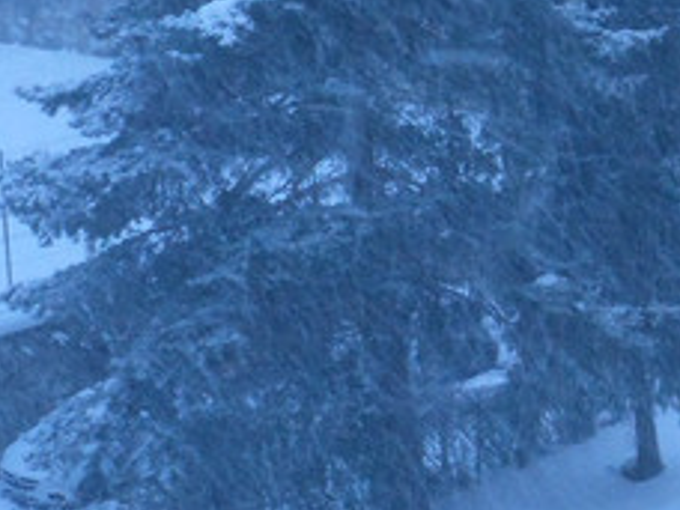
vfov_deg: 7.1
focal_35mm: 208
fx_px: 4086
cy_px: 397
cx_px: 778
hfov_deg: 9.4
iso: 400
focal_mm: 13.2
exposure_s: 1/13
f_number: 5.2
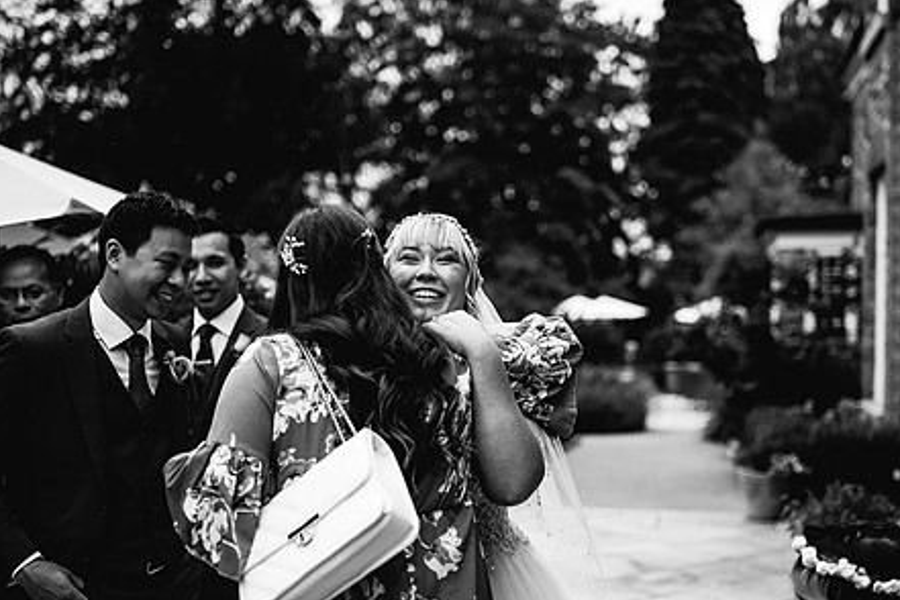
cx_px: 502
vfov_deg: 29.2
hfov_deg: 42.7
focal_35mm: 46
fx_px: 1150
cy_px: 362
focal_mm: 35
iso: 100
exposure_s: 1/2000
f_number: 1.6
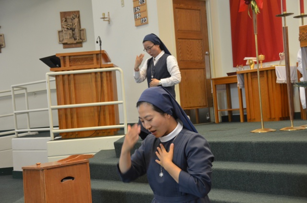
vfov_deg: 21.5
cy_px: 102
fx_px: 536
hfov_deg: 32.0
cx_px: 154
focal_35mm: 63
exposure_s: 1/30
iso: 1250
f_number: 4.5
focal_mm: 42
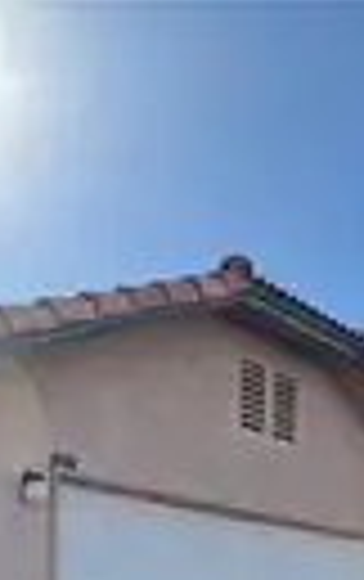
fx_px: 728
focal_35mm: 46
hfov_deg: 27.3
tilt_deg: -2.6
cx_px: 49
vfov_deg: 35.6
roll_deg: -0.3
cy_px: 670
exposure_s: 1/899
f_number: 2.2
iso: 40
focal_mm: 2.22
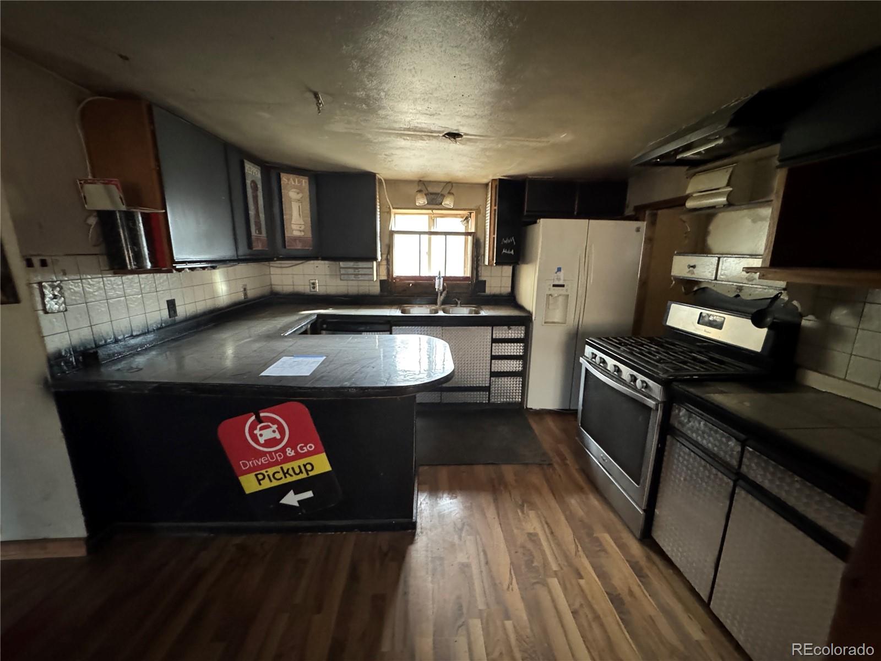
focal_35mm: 14
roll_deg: +0.2
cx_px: 440
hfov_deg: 102.1
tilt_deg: -13.4
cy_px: 330
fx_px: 356
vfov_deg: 85.7
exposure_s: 1/48
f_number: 2.2
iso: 1250
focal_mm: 2.22
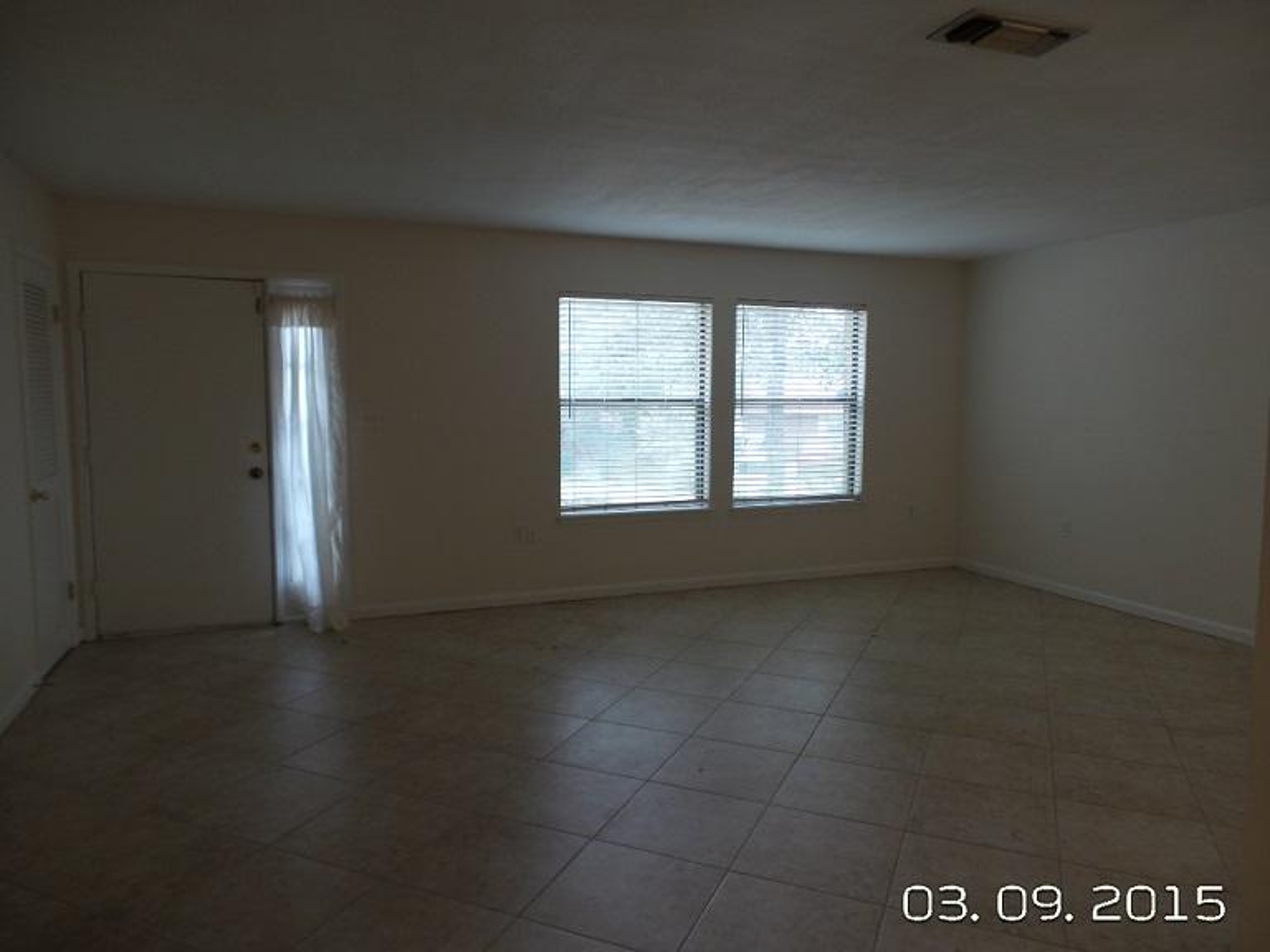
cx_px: 635
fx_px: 844
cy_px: 476
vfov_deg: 58.9
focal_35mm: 23
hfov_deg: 73.9
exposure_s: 1/30
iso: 100
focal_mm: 4.1
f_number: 2.8
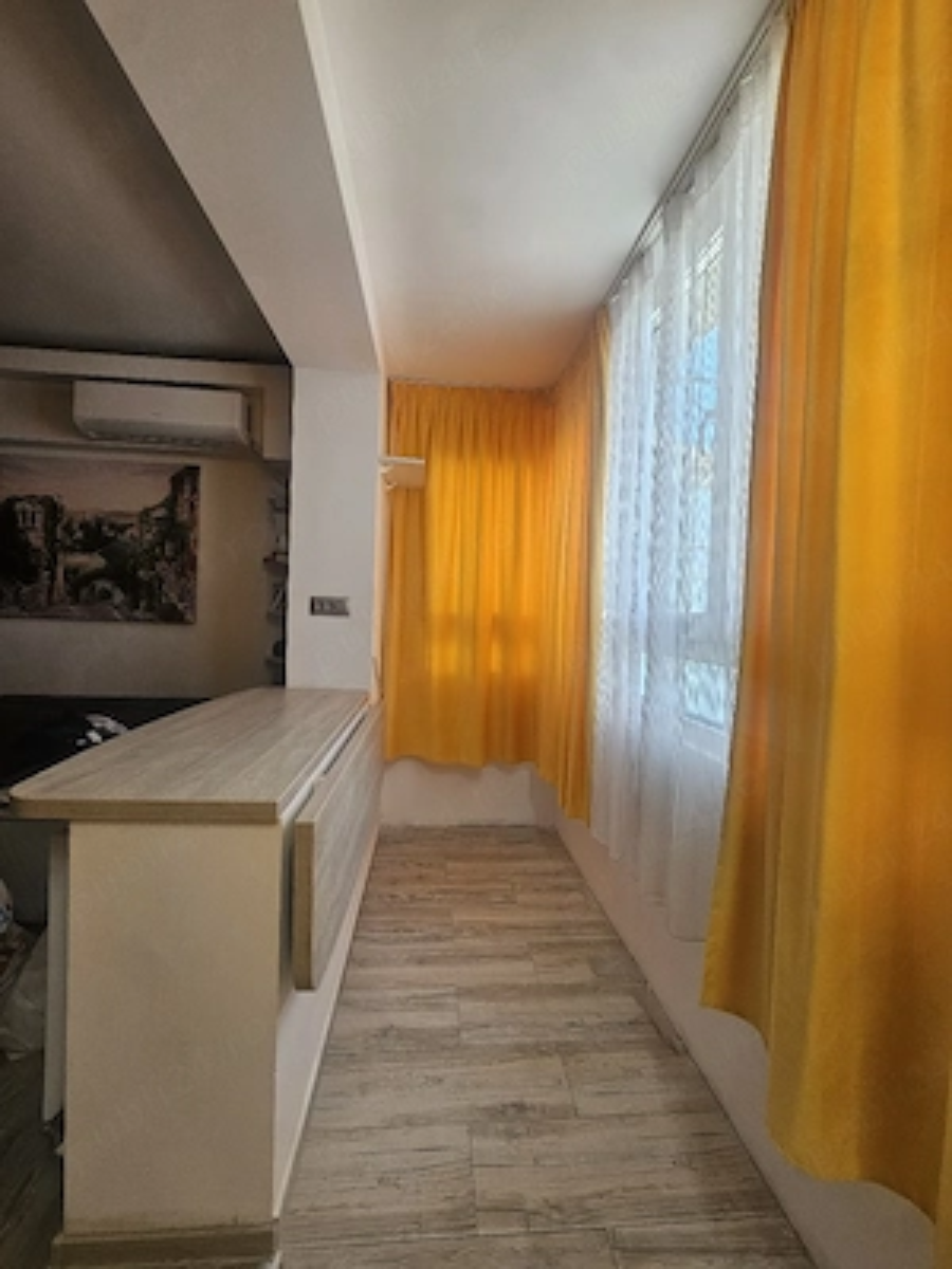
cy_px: 634
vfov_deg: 106.2
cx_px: 476
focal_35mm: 13
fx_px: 477
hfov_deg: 89.9
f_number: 2.2
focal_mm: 2.2
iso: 64
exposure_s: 1/101
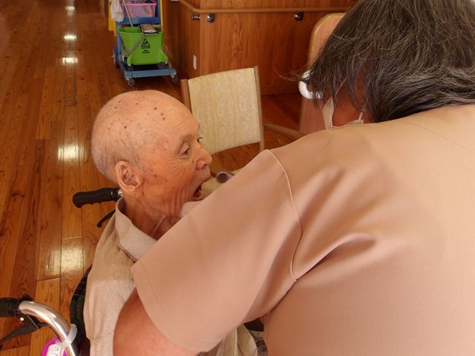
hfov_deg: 59.9
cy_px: 170
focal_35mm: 30
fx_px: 412
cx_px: 220
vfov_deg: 46.8
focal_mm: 4.9
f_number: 3
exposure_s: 1/42
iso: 100
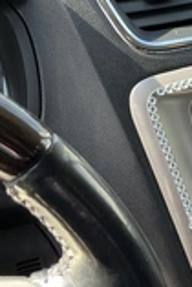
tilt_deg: -31.1
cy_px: 113
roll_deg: -5.7
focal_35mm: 74
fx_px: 591
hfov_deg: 16.3
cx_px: 313
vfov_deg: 27.3
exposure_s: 1/122
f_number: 1.8
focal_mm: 3
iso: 50
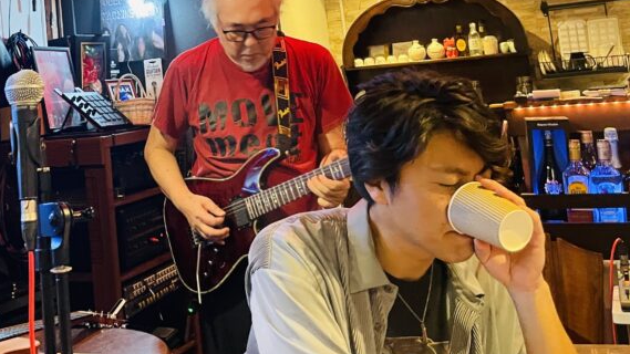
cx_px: 135
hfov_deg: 39.2
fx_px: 852
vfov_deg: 22.7
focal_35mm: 51
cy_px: 10
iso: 640
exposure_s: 1/30
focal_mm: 4.2
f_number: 1.6
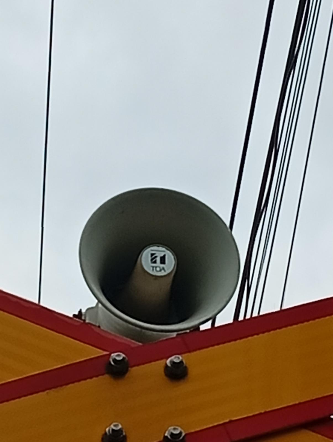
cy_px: 221
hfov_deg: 8.1
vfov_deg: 10.7
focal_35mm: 184
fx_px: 2354
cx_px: 166
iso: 52
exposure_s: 1/864
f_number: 1.8
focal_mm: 3.98
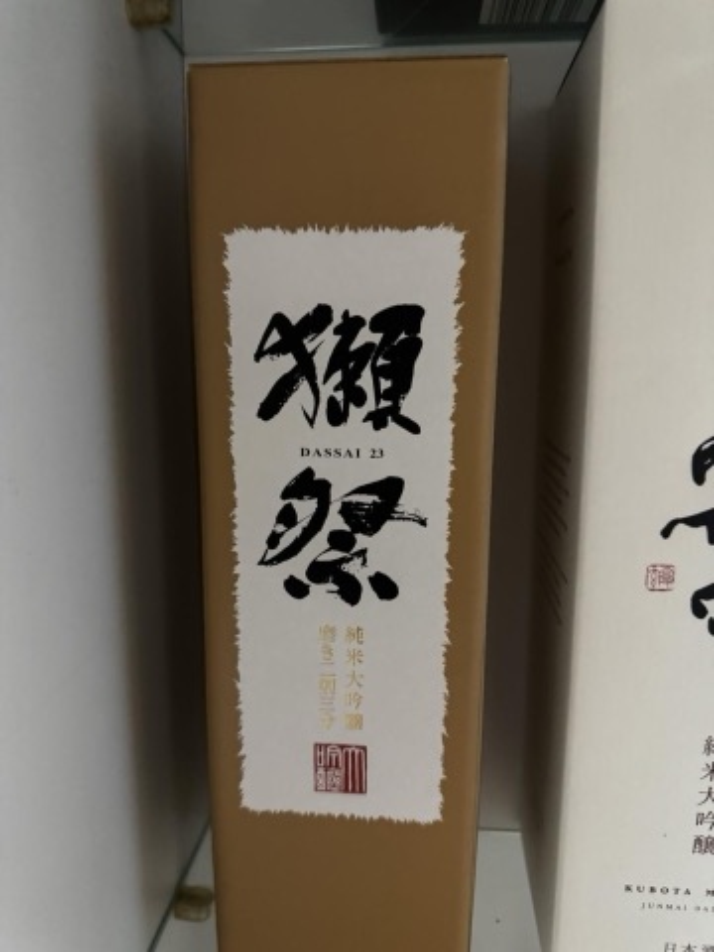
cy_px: 476
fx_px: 660
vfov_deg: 71.6
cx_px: 357
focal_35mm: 24
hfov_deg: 56.8
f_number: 1.78
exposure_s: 1/30
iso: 1000
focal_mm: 6.76
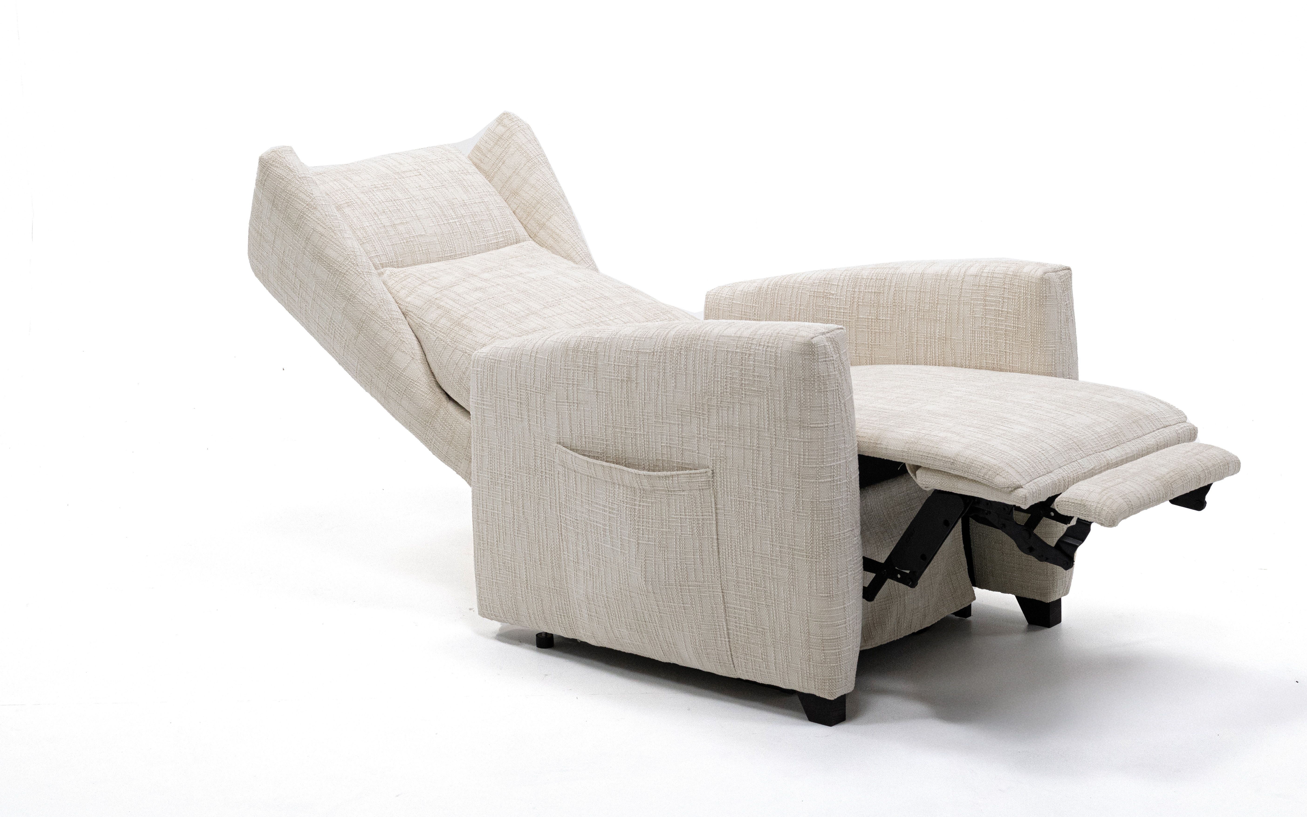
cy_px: 248
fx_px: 2672
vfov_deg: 17.3
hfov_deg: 27.5
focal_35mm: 75
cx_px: 734
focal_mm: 50
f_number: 8
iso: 2000
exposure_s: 1/60
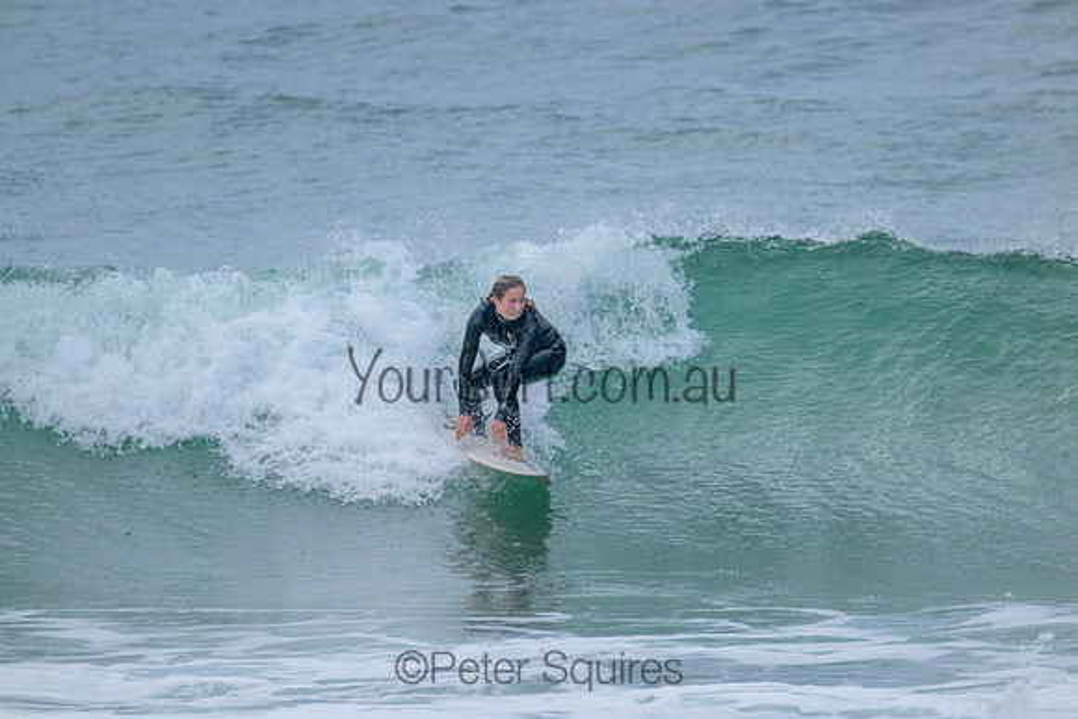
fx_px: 23960
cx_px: 539
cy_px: 360
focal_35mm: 800
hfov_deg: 2.6
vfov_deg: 1.7
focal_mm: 800
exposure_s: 1/1600
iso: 3200
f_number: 11
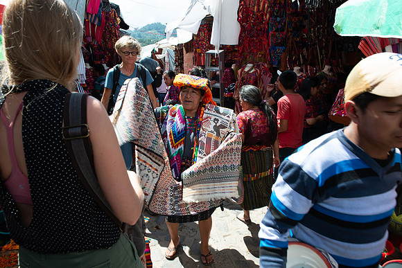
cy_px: 134
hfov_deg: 73.7
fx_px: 268
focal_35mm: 24
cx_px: 201
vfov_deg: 53.2
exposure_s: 1/160
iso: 200
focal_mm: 24
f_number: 9
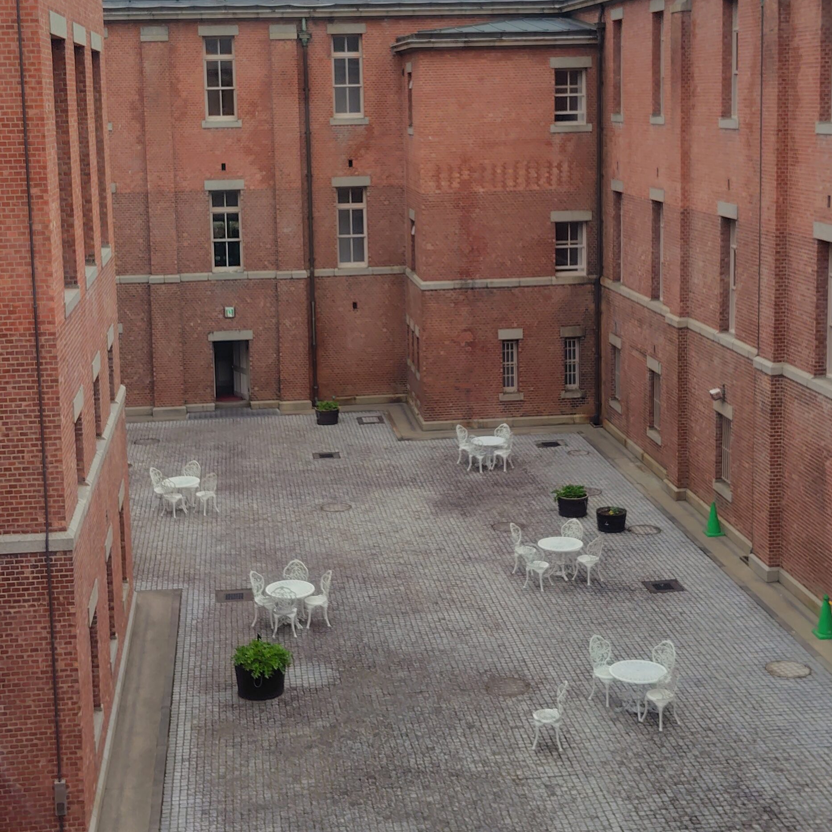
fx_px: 761
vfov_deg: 56.3
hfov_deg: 57.3
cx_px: 407
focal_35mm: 28
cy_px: 288
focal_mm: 5.6
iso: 50
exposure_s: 1/1282
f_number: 1.9
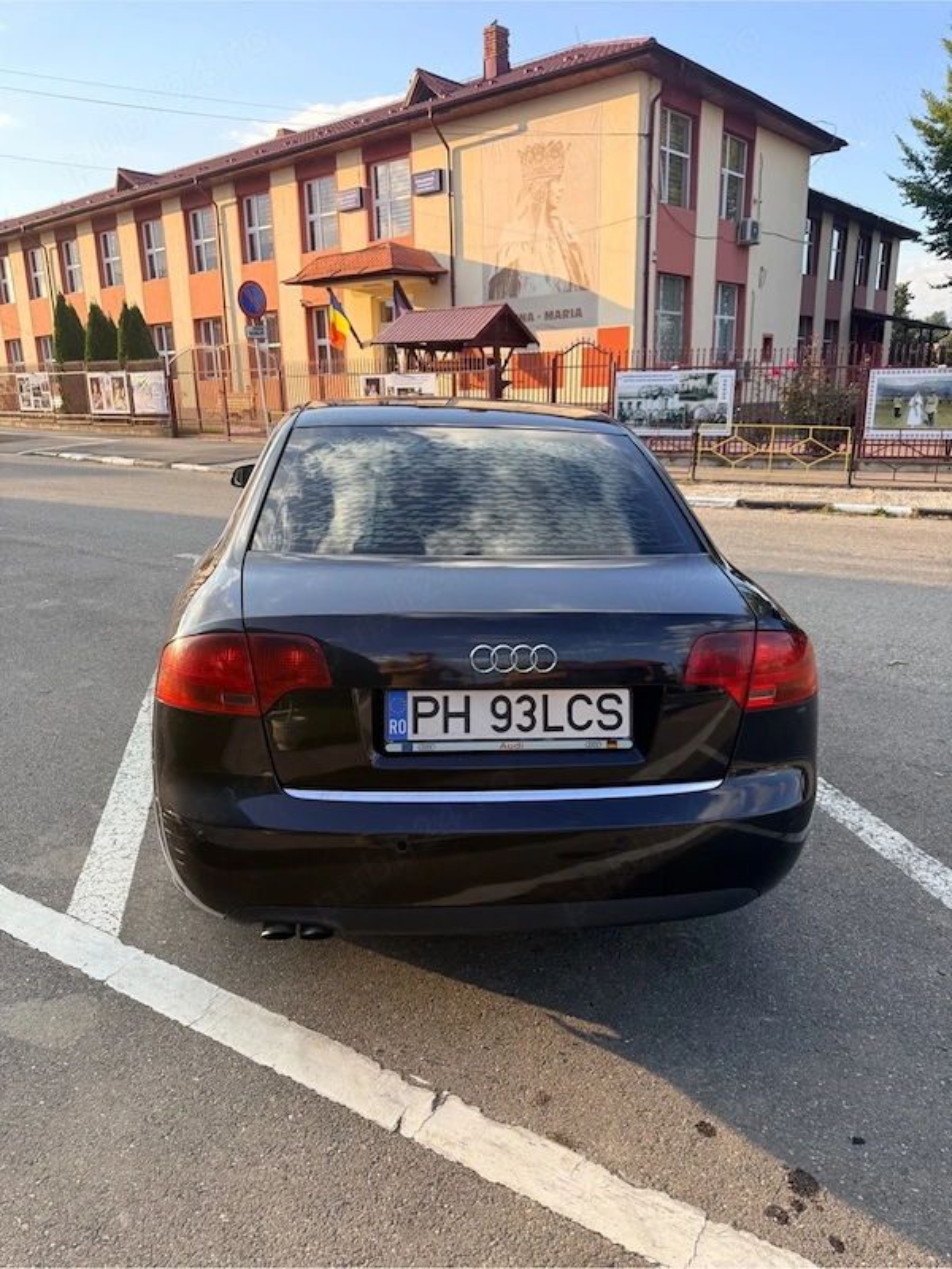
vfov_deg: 71.6
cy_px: 634
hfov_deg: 56.8
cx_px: 476
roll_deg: +0.9
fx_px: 880
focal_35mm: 24
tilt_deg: -15.6
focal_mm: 6.76
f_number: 1.78
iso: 100
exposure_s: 1/1250
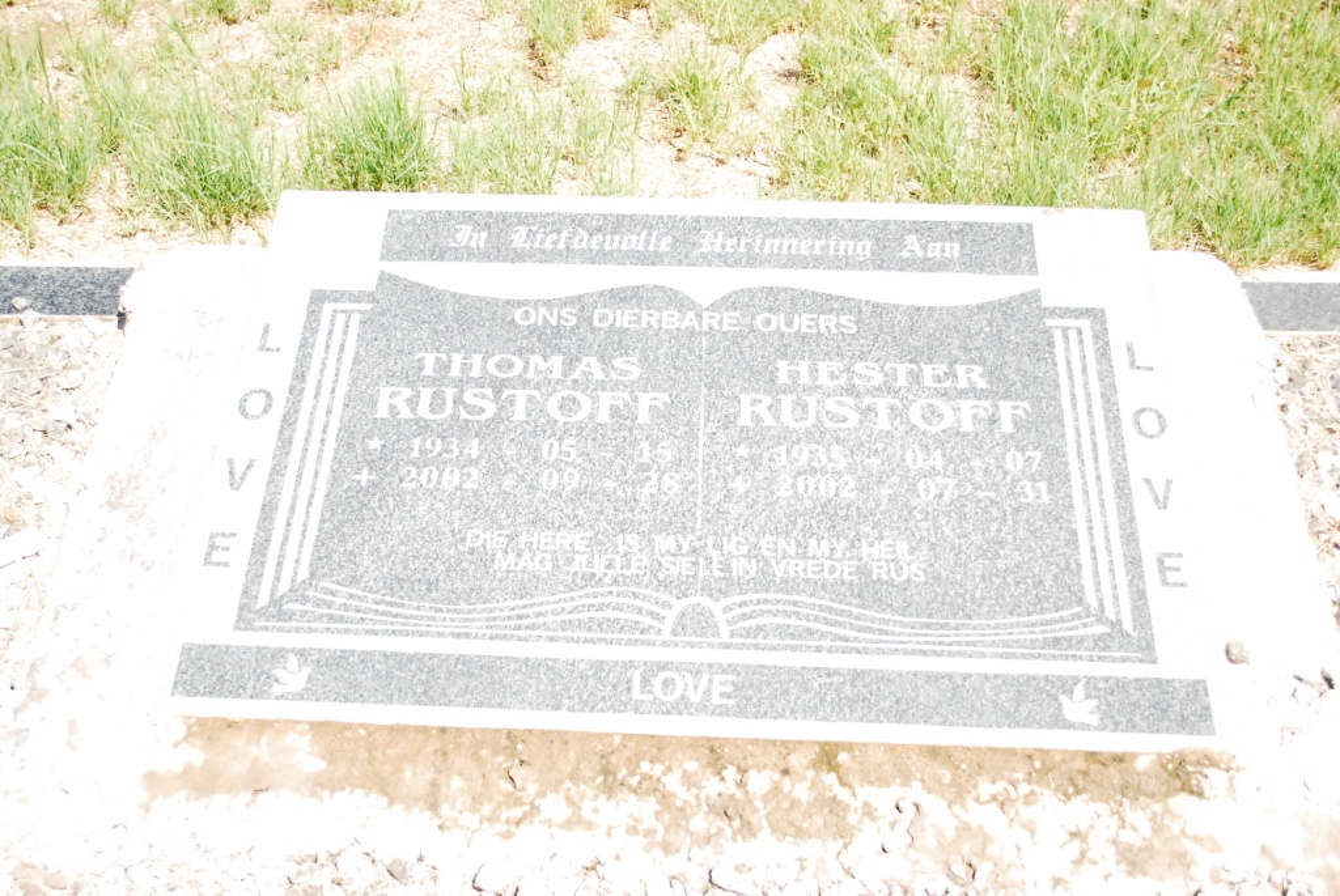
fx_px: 1677
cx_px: 670
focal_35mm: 45
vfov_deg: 29.9
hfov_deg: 43.6
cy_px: 448
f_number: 4.8
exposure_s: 1/4000
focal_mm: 30
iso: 1600
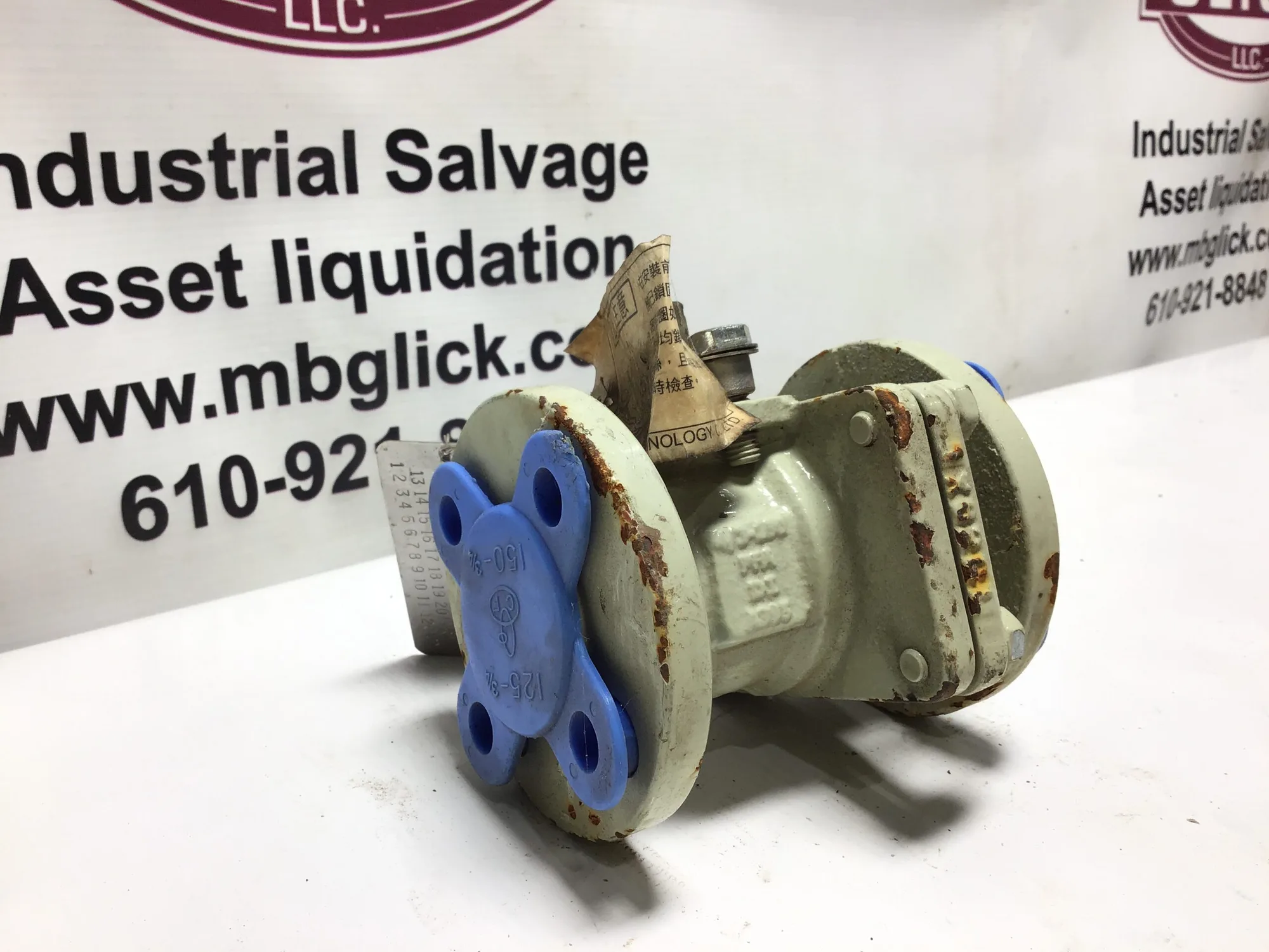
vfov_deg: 45.4
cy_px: 476
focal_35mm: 31
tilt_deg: -16.9
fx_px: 1136
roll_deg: +1.0
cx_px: 634
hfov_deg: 58.4
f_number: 2.4
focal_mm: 3.3
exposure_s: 1/109
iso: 25
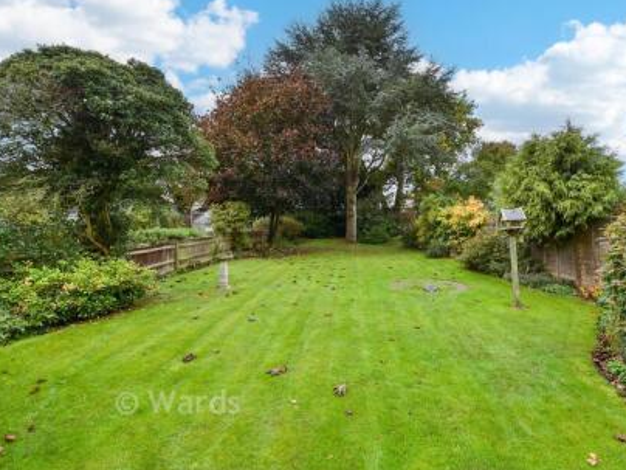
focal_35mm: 17
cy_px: 233
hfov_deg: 90.5
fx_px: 307
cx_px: 355
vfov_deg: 74.7
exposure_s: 1/160
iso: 320
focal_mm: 10
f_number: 8
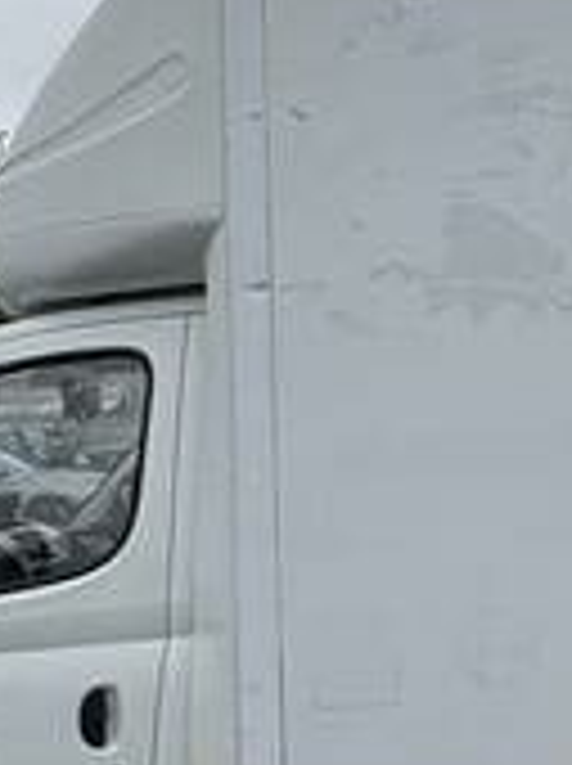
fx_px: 1634
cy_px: 238
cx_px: 766
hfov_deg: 18.3
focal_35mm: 74
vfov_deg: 26.2
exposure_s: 1/749
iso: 40
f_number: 2.2
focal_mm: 2.22
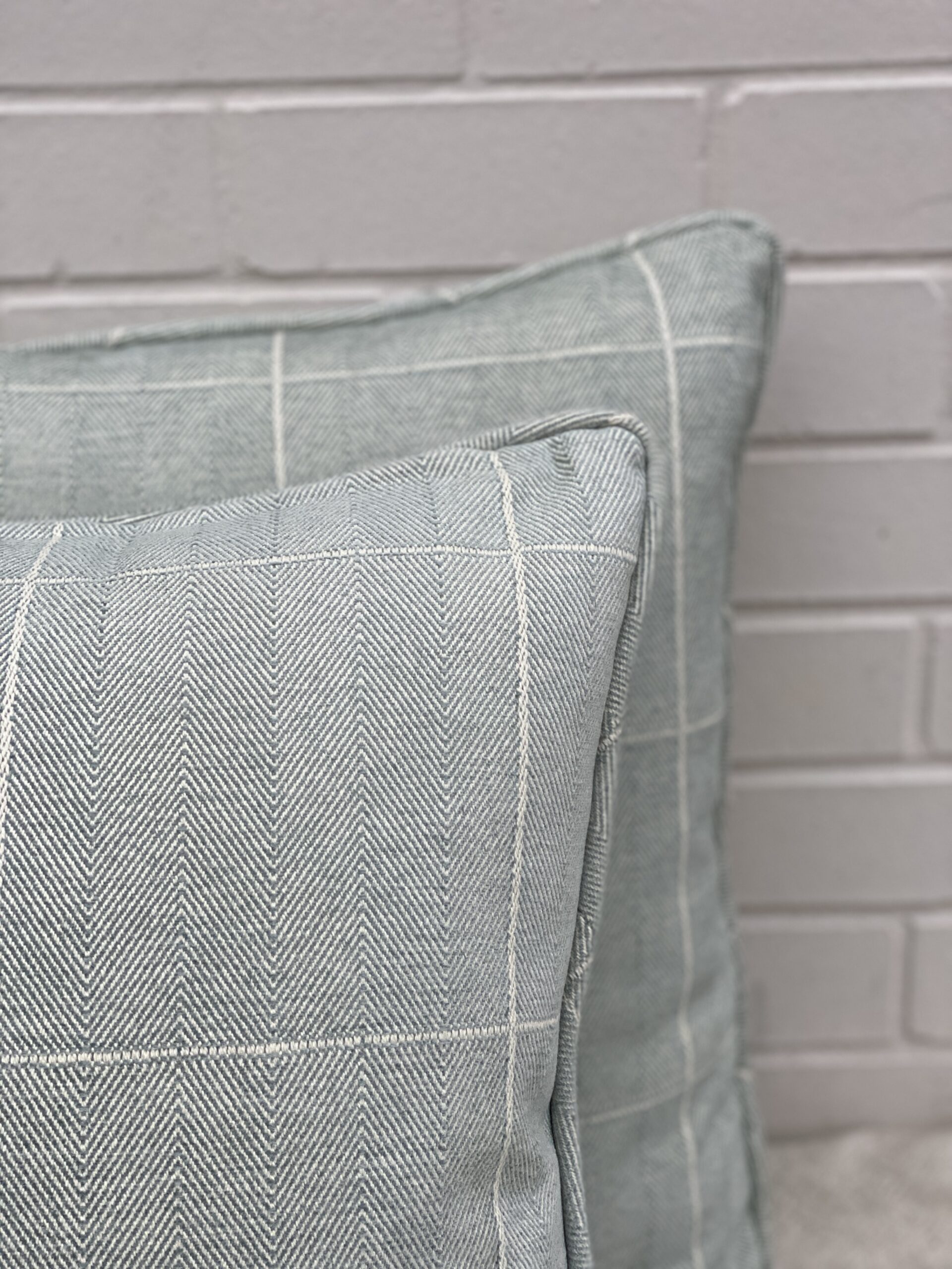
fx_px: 1907
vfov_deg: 36.8
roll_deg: +1.2
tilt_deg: -21.4
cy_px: 634
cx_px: 476
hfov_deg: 28.0
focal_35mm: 52
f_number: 2
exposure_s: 1/60
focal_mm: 6
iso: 125
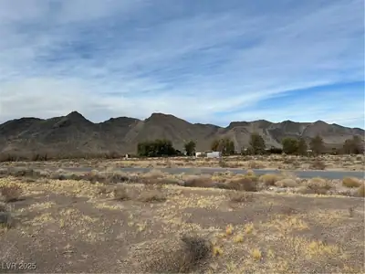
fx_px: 253
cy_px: 137
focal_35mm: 24
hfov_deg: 71.6
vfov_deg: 56.8
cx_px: 182
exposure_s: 1/3155
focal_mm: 6.86
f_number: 1.78
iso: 80
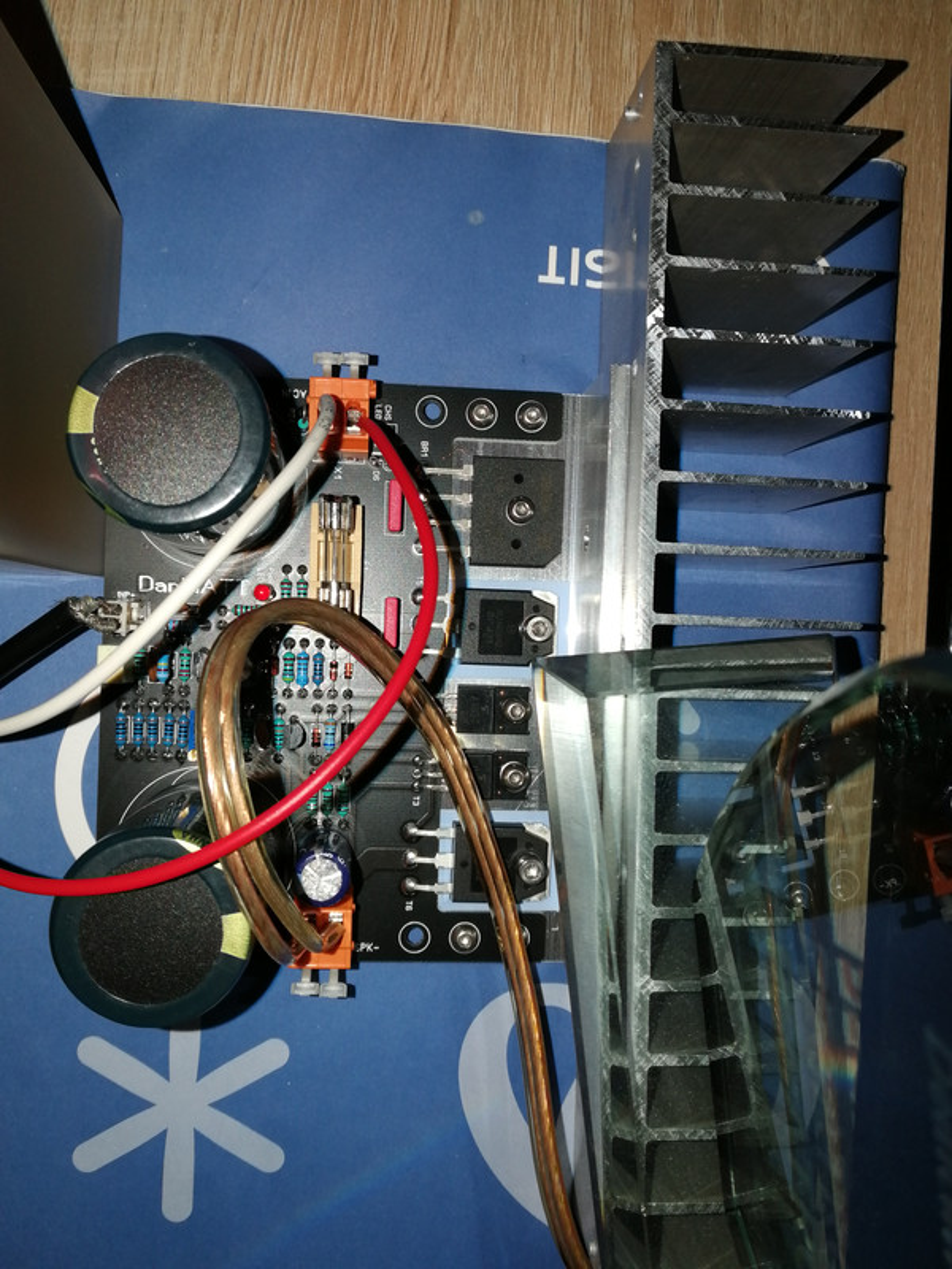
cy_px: 634
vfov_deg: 65.3
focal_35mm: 27
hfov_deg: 51.4
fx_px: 990
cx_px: 476
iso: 80
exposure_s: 1/60
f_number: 2.2
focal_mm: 3.95
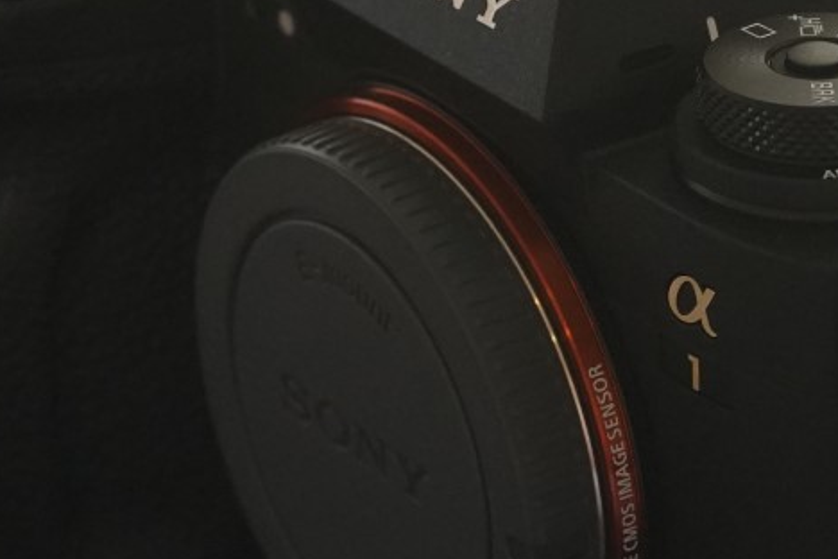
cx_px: 795
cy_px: 131
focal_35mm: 173
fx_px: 4027
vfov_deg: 7.9
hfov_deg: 11.8
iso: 6400
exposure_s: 1/60
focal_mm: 50
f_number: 7.1
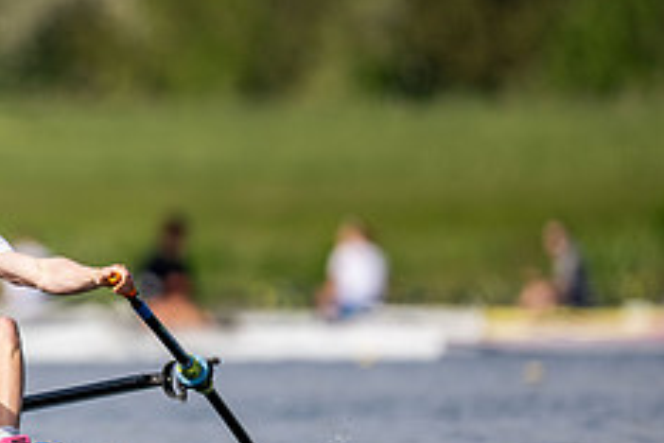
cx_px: -133
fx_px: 27462
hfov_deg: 1.4
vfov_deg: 0.9
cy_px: 308
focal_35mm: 1489
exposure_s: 1/2500
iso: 220
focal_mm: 600
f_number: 4
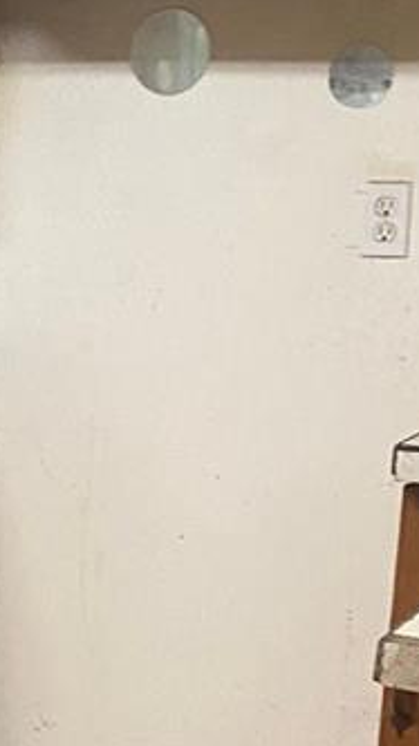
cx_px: -367
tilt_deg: -15.7
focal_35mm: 102
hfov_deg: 11.0
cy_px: 641
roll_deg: -1.1
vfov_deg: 20.6
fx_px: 2017
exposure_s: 1/60
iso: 250
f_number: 1.8
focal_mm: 4.25
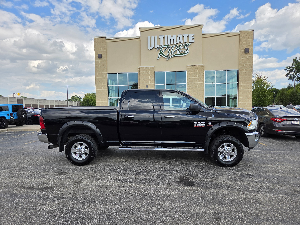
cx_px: 150
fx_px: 199
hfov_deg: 73.9
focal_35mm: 23
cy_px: 112
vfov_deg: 58.9
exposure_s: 1/3657
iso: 80
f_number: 1.8
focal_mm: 5.4
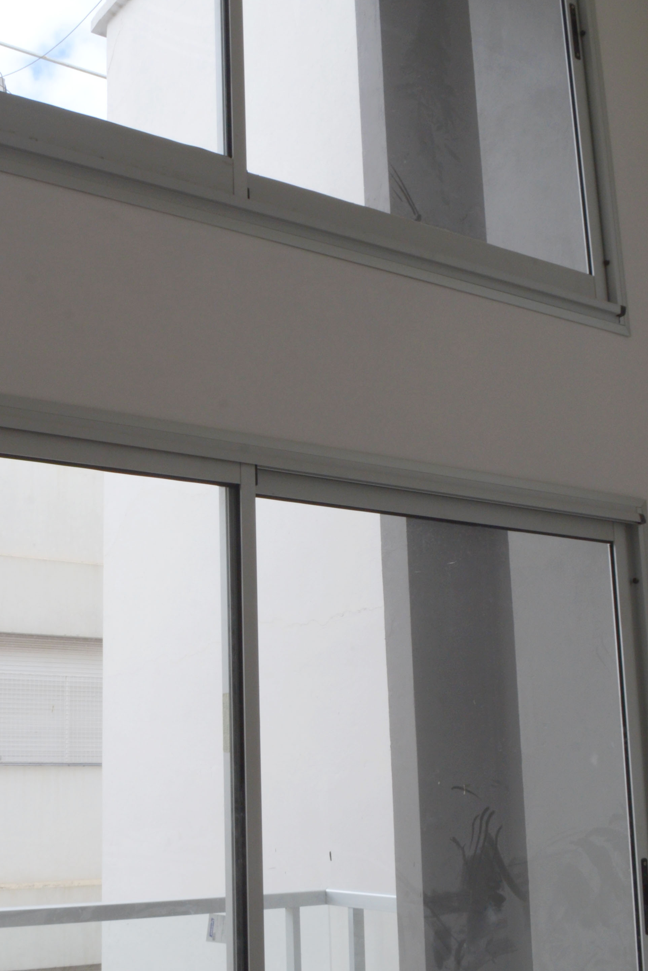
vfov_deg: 45.4
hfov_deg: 30.7
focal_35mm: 43
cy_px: 506
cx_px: 175
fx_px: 1161
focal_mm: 18
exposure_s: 1/60
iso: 200
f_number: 18
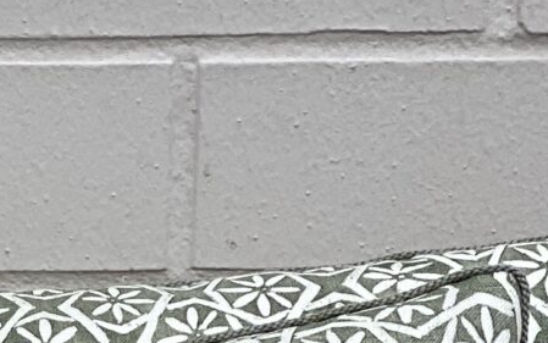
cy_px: 1128
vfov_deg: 4.0
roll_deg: -0.1
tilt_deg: -18.1
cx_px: -321
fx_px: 4691
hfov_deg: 6.6
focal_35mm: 314
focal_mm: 6
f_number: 2
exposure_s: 1/358
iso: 20
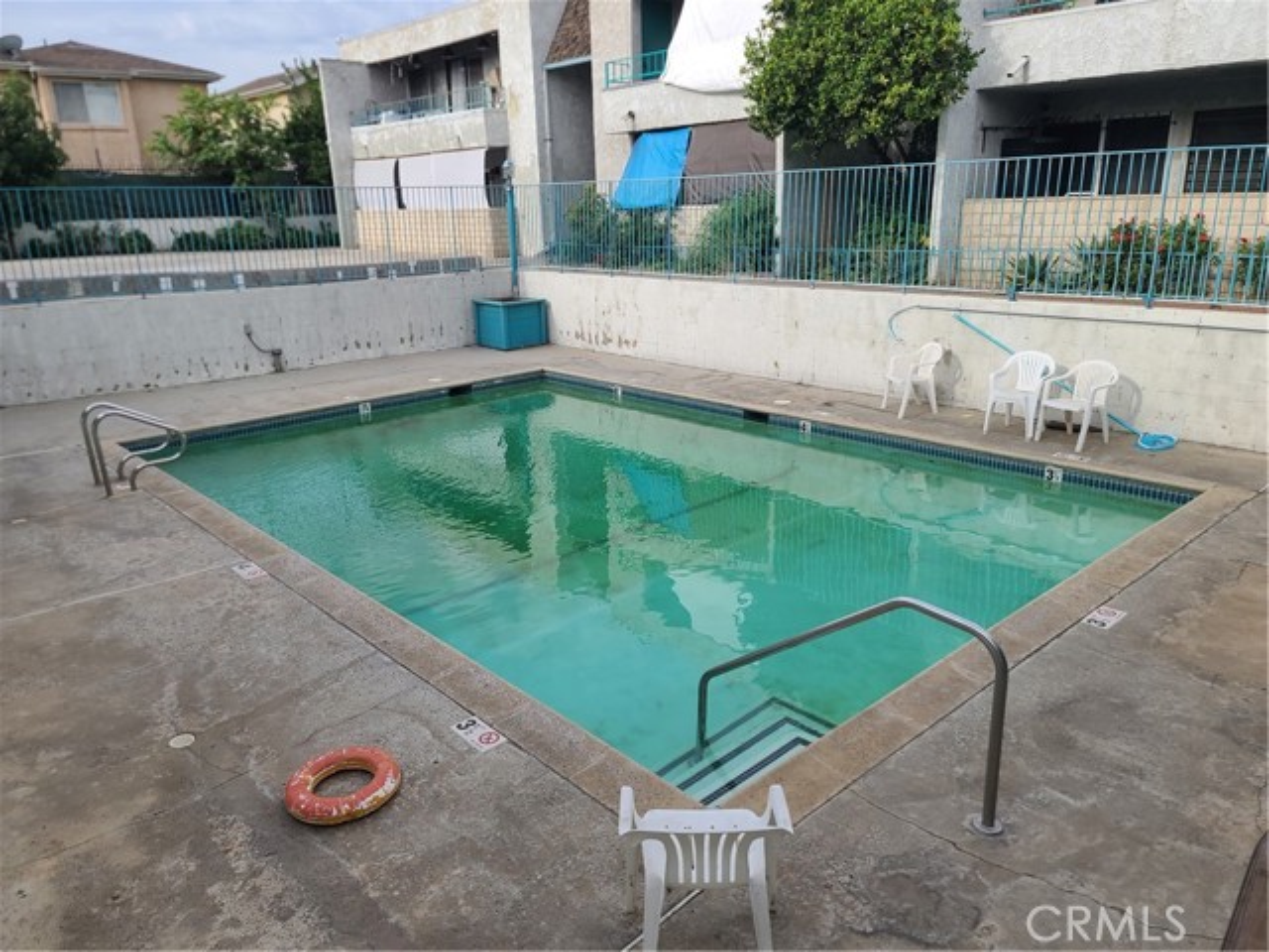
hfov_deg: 69.4
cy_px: 476
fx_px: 916
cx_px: 634
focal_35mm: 25
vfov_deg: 54.9
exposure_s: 1/536
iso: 16
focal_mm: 7
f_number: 1.8
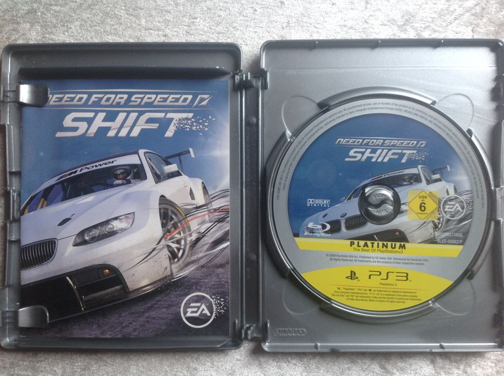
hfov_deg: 52.7
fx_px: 509
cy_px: 188
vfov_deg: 40.6
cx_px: 252
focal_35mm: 35
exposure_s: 1/15
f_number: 2.4
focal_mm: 4.28
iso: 80
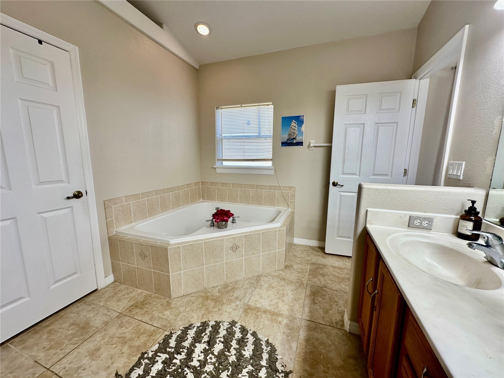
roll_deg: -0.9
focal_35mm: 14
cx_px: 252
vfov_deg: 85.7
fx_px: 204
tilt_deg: -8.5
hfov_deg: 102.1
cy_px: 189
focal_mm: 2.22
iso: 100
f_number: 2.2
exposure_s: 1/120
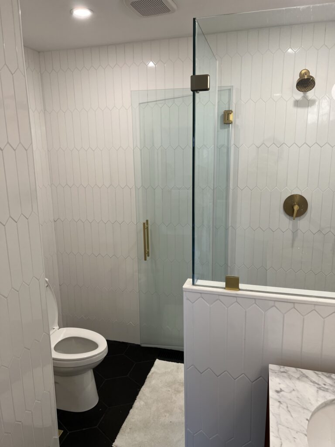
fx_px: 335
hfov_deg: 53.1
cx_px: 168
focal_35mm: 26
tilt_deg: -11.5
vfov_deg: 67.3
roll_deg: +0.4
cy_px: 224
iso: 100
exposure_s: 1/120
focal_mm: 5.7
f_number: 1.5
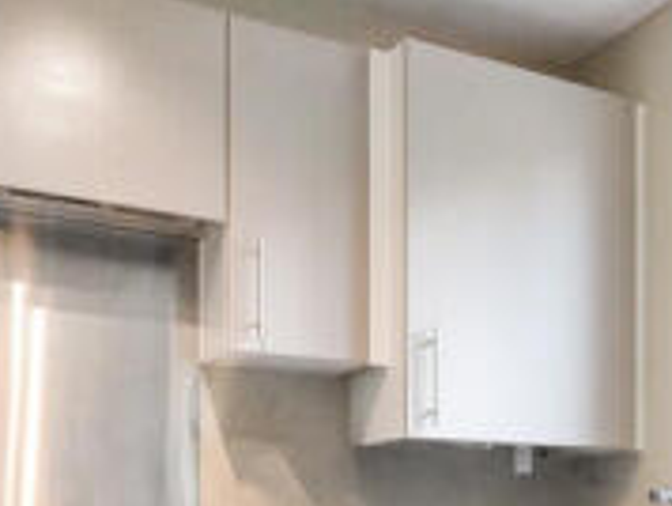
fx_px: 1030
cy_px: 580
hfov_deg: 30.4
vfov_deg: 25.3
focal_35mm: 53
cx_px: 817
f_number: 3.5
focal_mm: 10
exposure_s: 1/60
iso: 1250
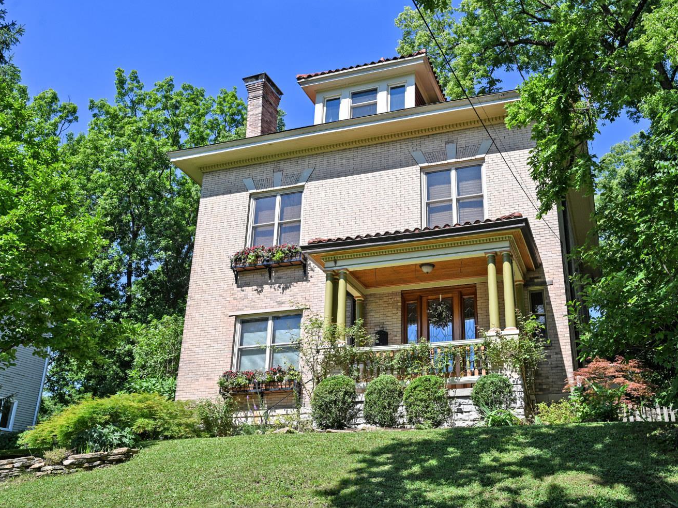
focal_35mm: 33
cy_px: 253
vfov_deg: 42.9
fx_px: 646
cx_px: 385
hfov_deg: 55.2
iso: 100
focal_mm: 30
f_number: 6.3
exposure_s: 1/320
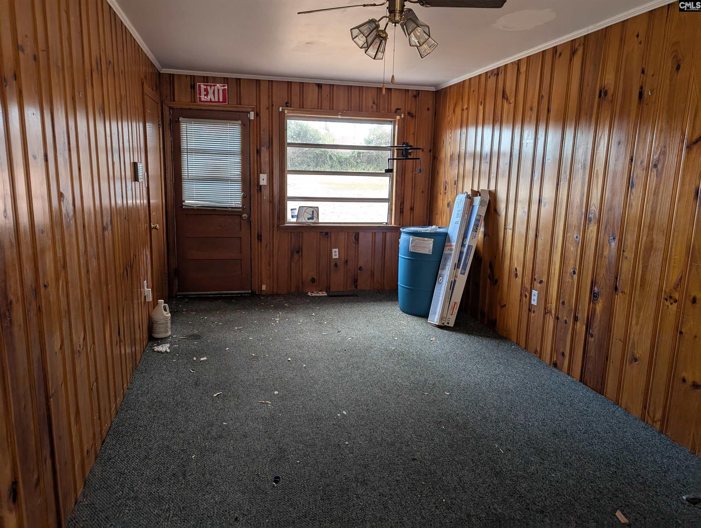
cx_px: 350
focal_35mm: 24
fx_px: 487
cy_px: 264
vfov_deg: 56.9
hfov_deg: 71.5
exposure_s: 1/140
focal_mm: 6.9
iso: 132
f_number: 1.68
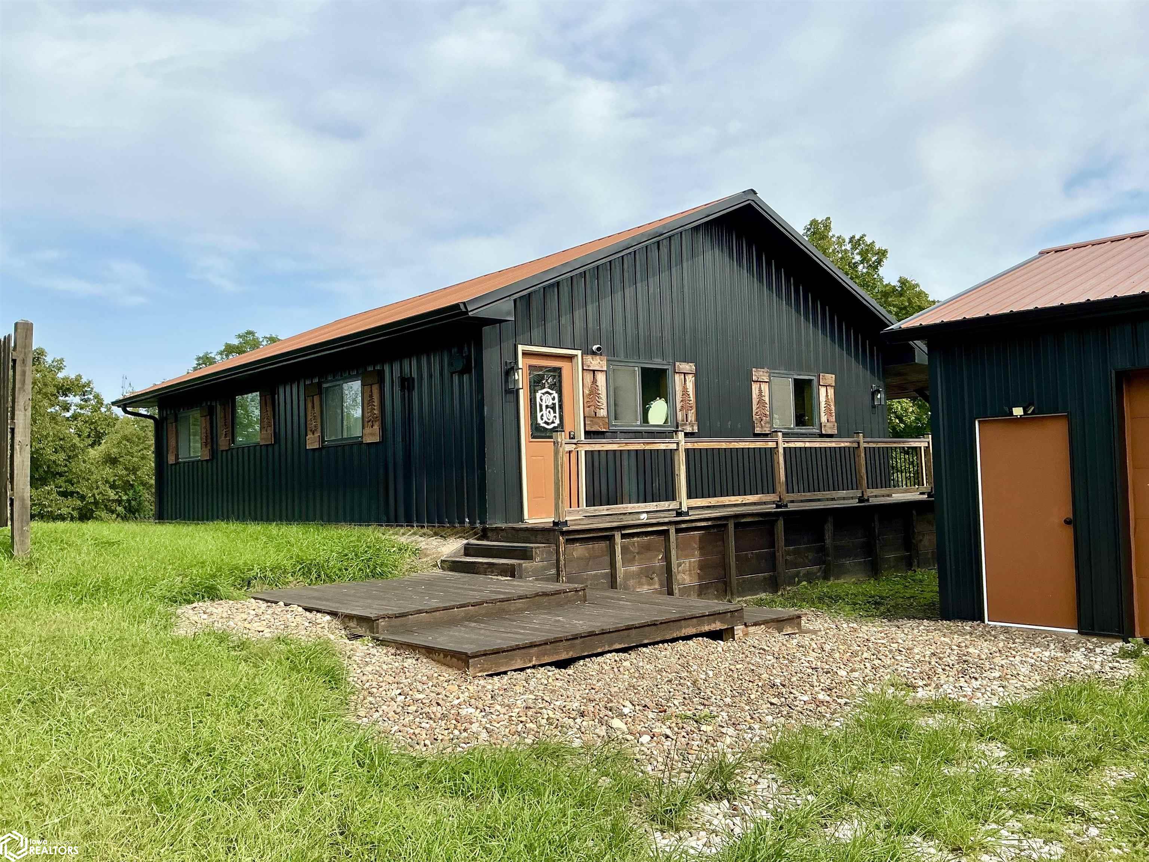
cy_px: 431
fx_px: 929
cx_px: 574
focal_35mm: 28
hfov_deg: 63.4
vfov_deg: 49.7
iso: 25
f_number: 1.8
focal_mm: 3
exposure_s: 1/1675
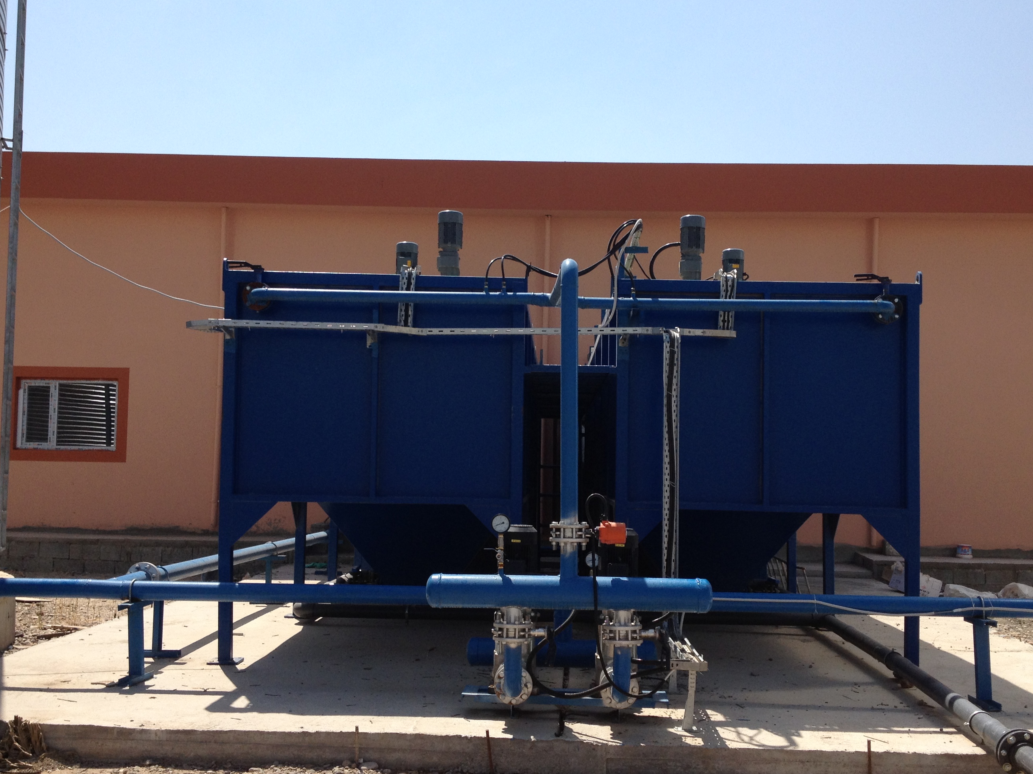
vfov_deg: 32.9
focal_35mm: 44
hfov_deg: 42.9
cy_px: 408
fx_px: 1313
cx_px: 543
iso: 50
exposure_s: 1/2045
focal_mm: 4.28
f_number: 2.4
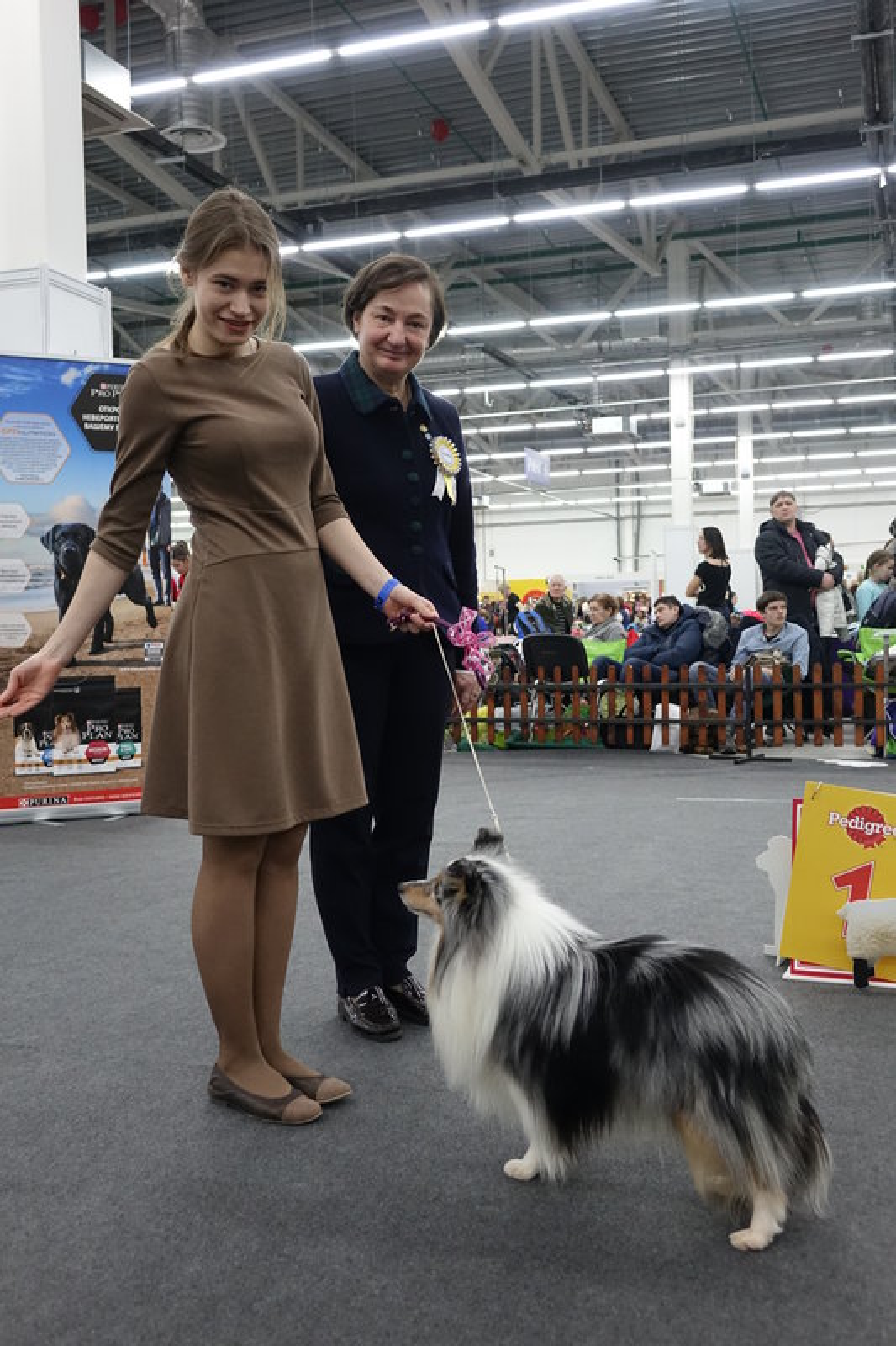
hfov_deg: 38.9
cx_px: 448
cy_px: 673
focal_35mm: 34
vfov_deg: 55.8
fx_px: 1270
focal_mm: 12.56
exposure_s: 1/125
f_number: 2.8
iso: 1250
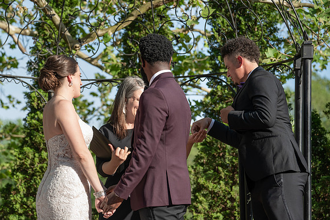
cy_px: 117
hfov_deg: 12.0
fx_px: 1572
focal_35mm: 171
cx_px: 140
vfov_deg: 8.0
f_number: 5.6
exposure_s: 1/200
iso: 50
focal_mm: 144
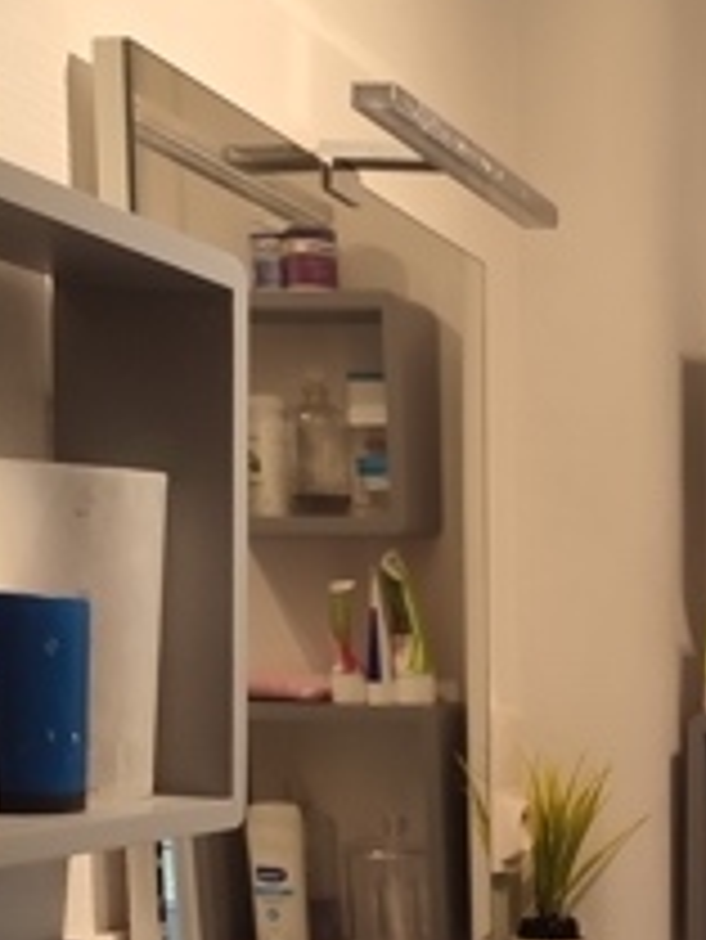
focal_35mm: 69
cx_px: 908
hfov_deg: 19.7
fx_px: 1874
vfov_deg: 25.8
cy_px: 1066
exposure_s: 1/33
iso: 151
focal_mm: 5.89
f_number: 1.89
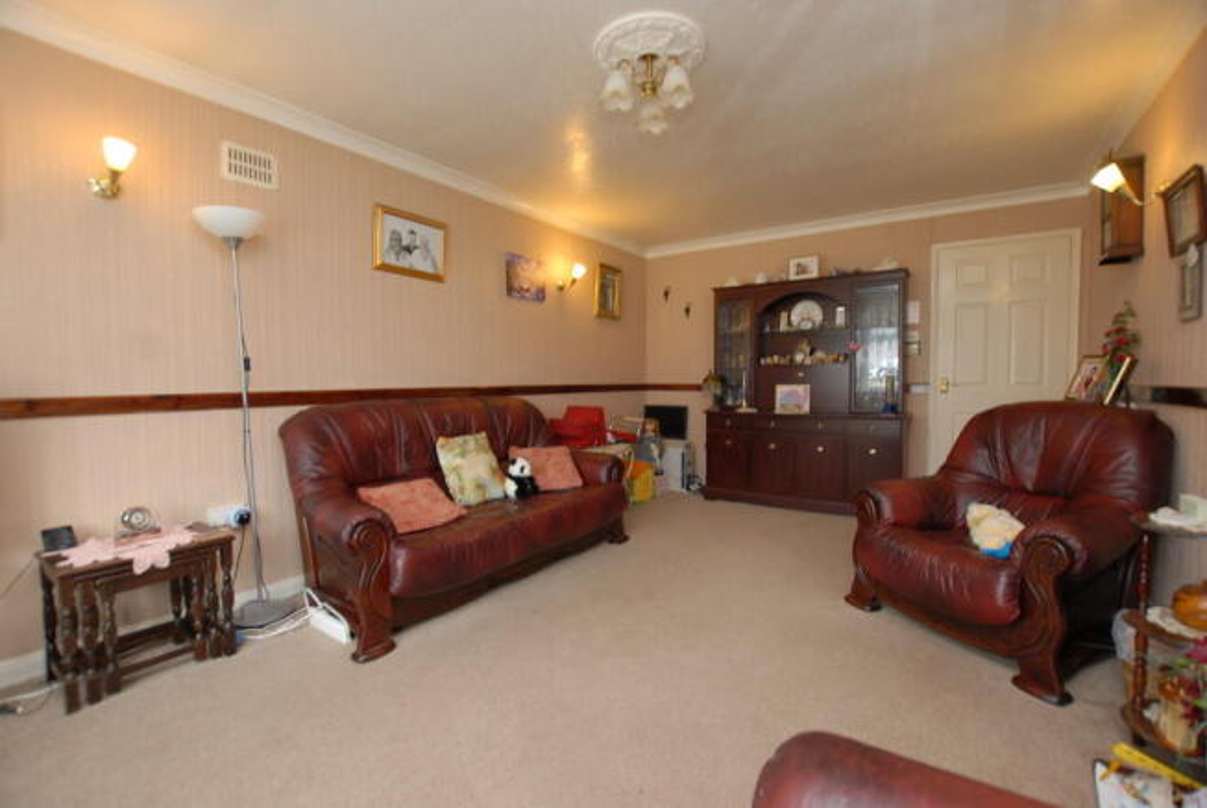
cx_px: 604
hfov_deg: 100.3
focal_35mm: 15
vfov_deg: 77.5
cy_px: 404
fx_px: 503
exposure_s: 1/8
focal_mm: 10
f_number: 4
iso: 100
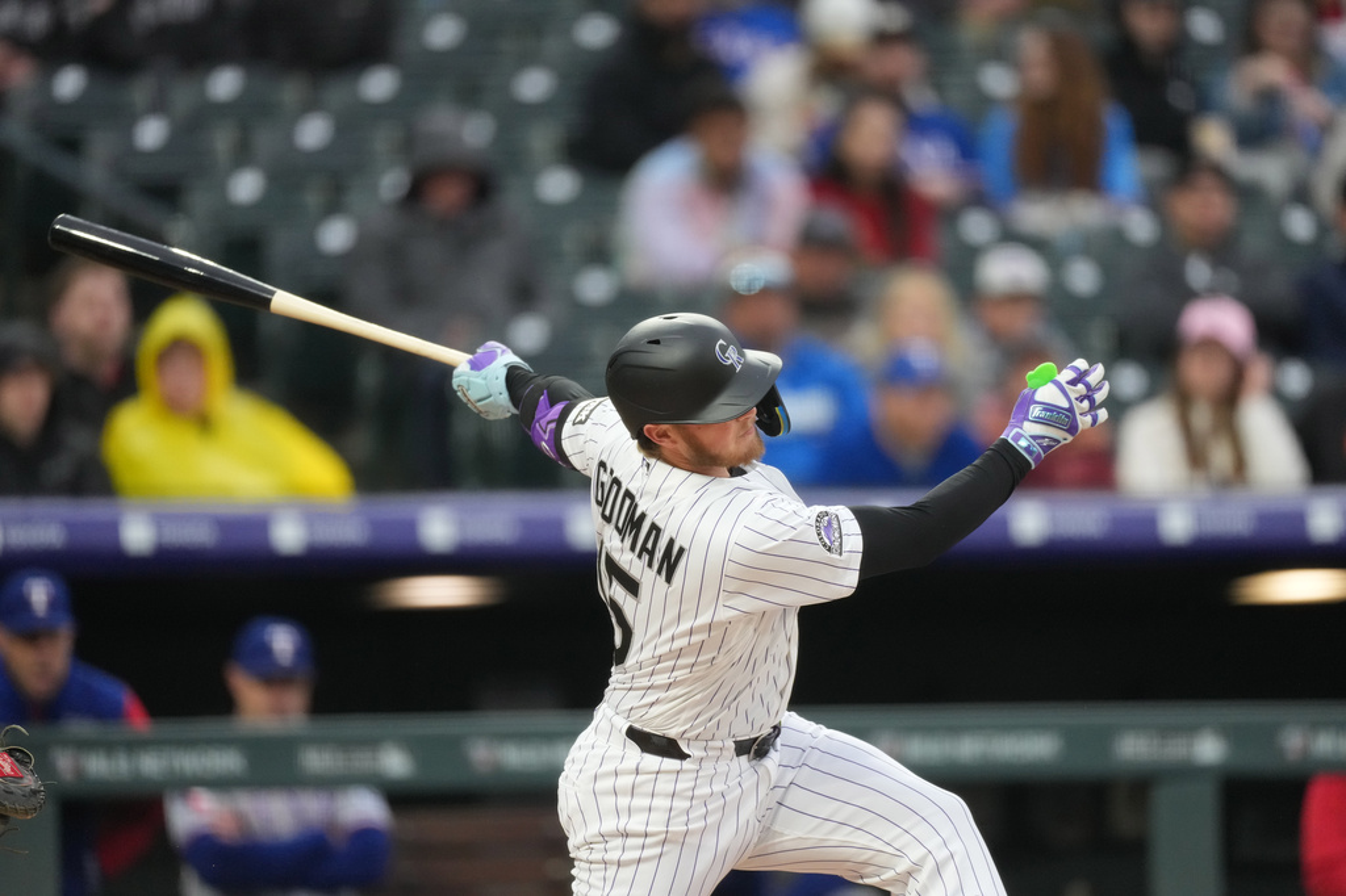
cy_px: 448
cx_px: 673
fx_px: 22425
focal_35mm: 600
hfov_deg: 3.4
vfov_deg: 2.3
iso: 5000
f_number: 4
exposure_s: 1/2000
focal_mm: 600
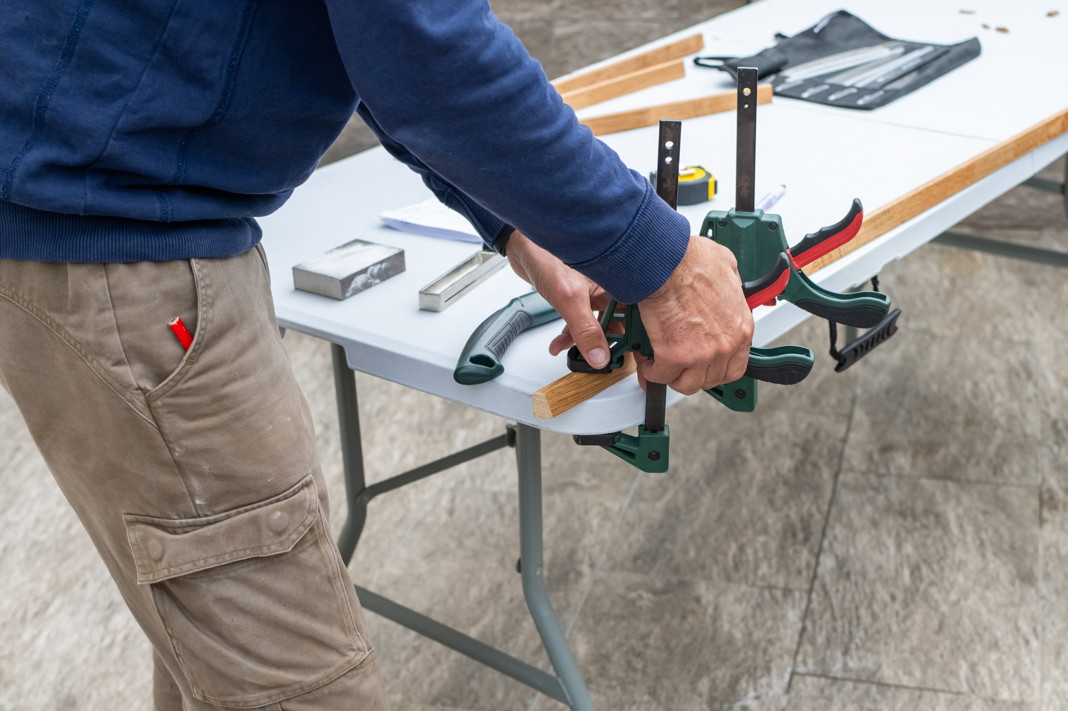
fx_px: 1542
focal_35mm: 52
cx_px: 534
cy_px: 356
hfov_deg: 38.2
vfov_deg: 26.0
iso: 500
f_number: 3.5
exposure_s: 1/1600
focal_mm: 35
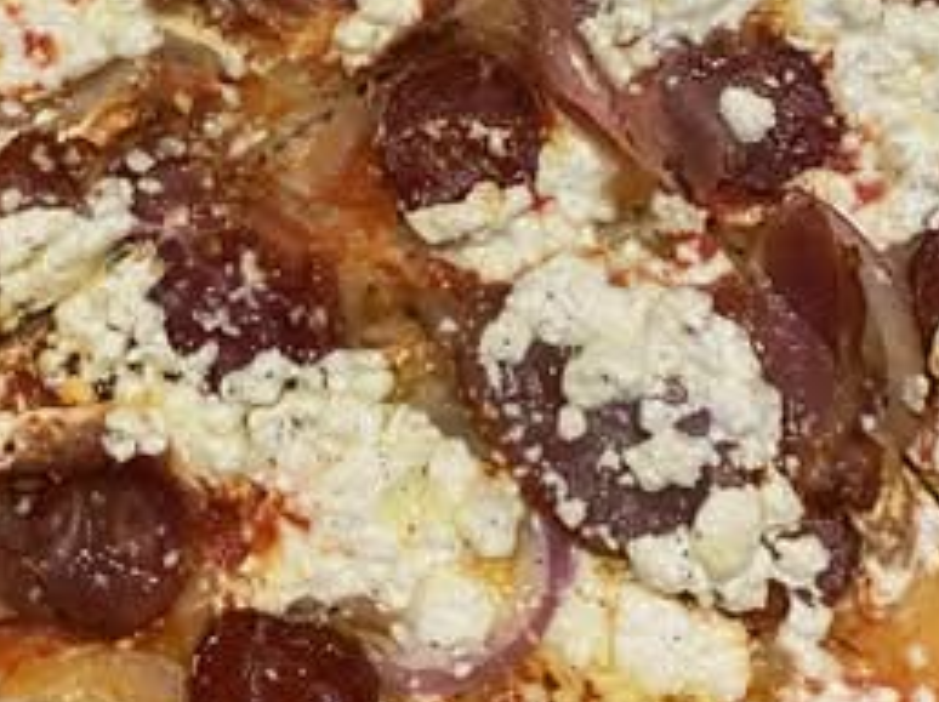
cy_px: -67
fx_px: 2005
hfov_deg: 26.4
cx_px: 466
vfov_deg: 19.1
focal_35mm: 74
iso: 400
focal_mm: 4.25
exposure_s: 1/40
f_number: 1.8
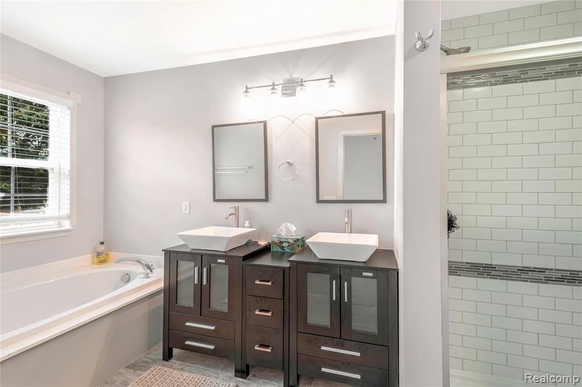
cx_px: 291
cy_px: 194
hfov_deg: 100.4
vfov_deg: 77.3
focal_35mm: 15
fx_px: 242
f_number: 7.1
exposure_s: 1/40
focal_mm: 10
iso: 400
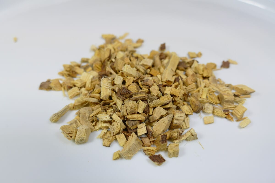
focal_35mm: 35
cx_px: 138
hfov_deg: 54.4
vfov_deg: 37.9
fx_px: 267
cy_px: 92
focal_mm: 12.64
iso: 125
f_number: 3.1
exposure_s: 1/125
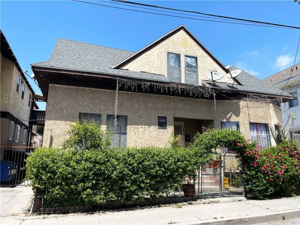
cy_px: 112
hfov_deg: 67.3
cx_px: 150
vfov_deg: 53.1
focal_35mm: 26
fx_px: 225
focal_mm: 5.1
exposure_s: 1/2717
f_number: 1.6
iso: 32
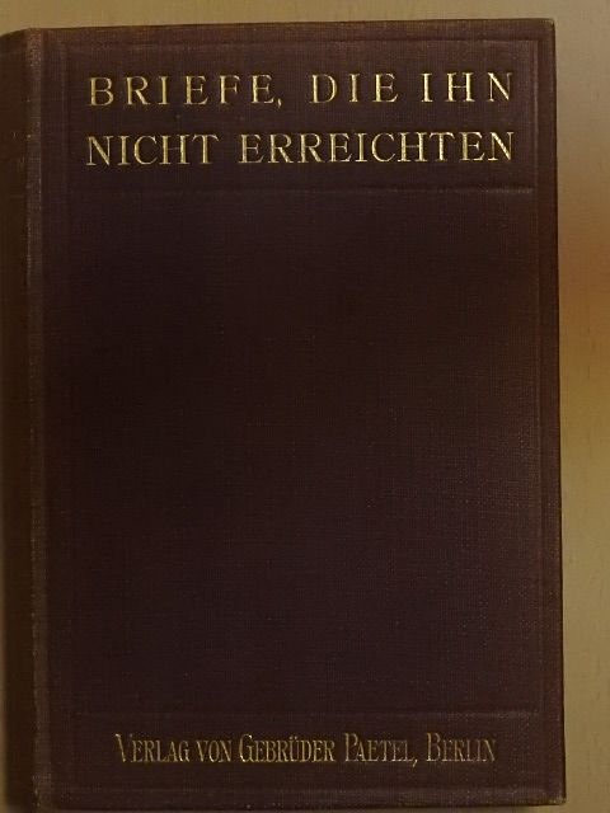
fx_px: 1997
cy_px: 406
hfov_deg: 17.4
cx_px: 305
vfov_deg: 23.0
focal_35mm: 85
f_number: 4.5
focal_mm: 15.2
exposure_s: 1/125
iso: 1600
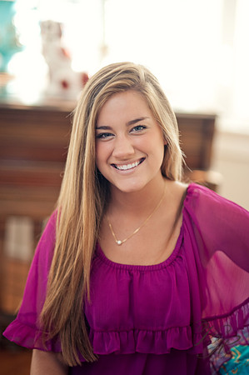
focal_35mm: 85
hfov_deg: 16.0
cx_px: 124
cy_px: 188
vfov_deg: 23.9
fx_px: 884
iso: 250
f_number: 1.8
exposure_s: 1/100
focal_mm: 85
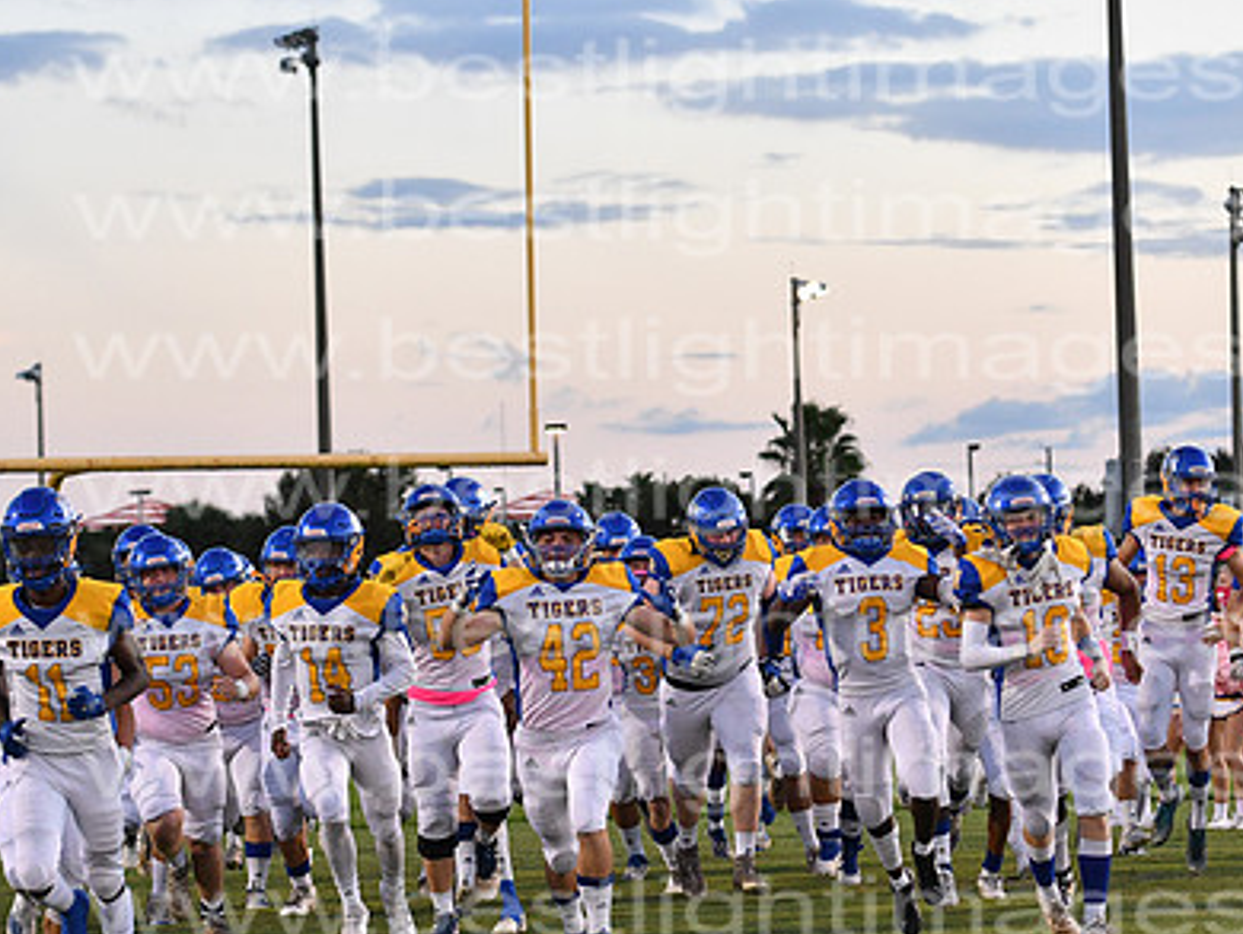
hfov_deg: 13.1
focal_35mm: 150
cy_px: 566
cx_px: 806
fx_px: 5390
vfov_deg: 9.9
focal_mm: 70
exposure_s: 1/800
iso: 1600
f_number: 4
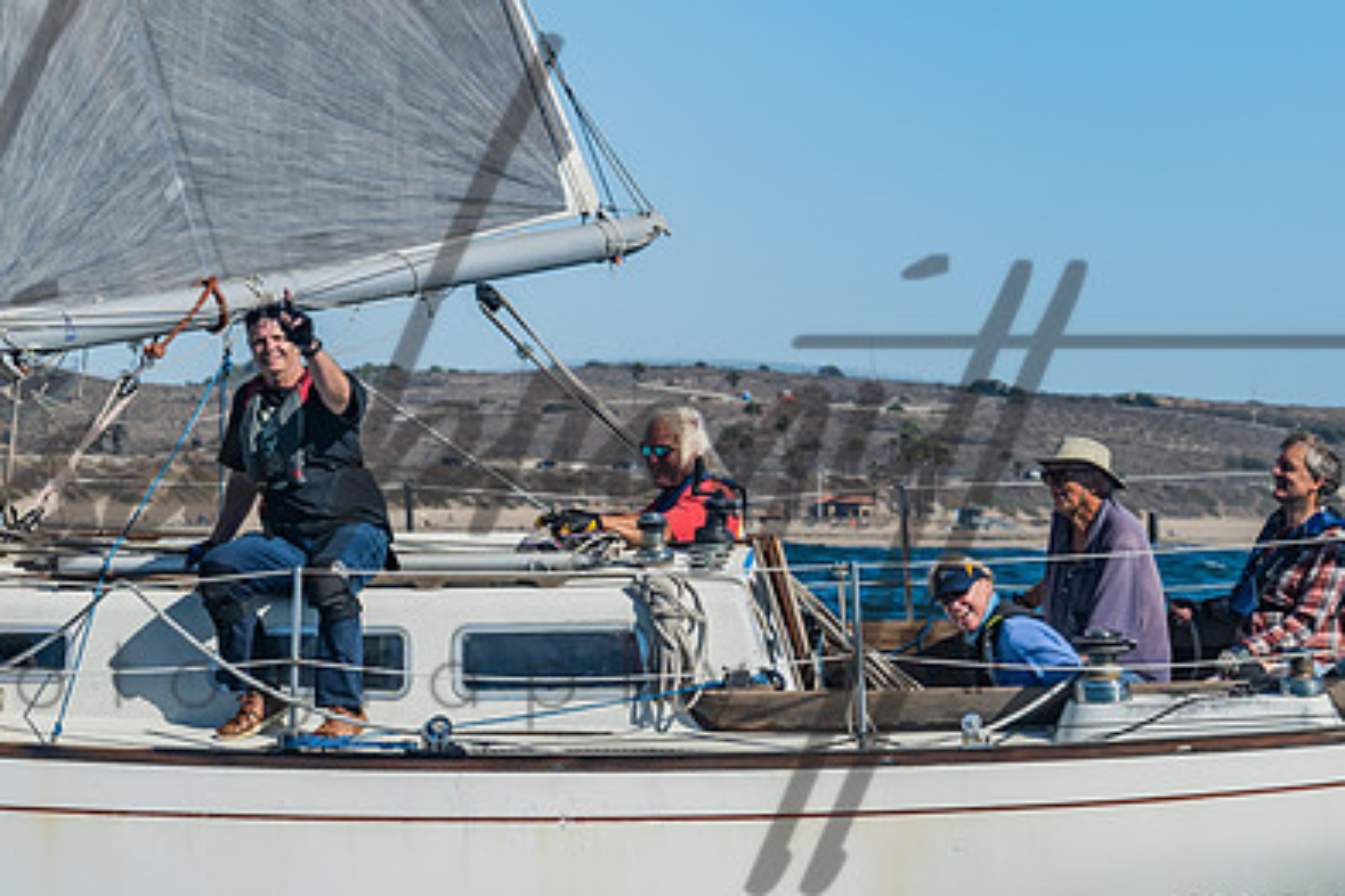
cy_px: 278
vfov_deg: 8.4
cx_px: 479
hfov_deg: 12.5
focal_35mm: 164
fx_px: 6127
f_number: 6.3
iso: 160
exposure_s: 1/500
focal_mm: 76
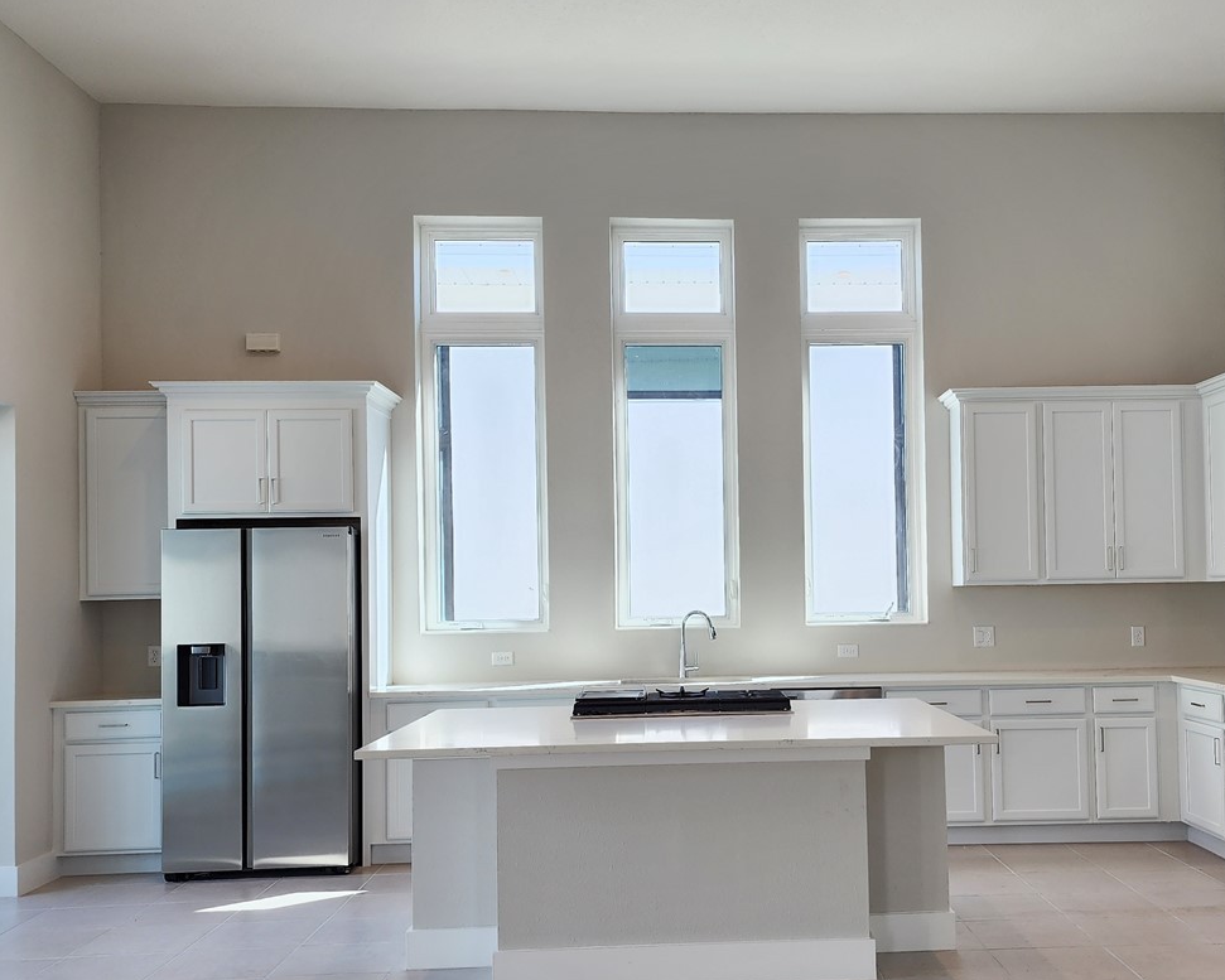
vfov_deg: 40.1
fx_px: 1342
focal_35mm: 37
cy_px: 550
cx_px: 759
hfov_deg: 48.7
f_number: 1.8
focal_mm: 6.4
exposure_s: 1/120
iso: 50
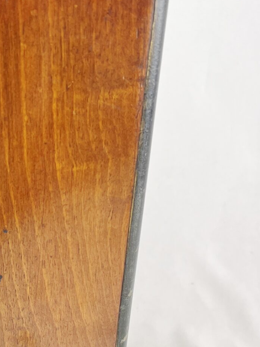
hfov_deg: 19.6
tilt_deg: -29.3
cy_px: 229
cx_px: -22
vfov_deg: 26.9
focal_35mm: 72
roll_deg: +0.0
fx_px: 721
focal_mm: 5.1
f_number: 1.6
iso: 100
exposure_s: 1/100
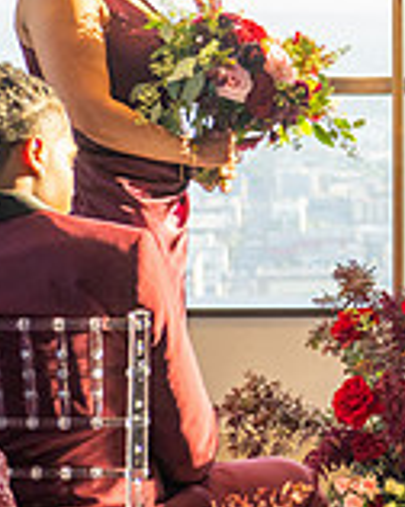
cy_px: 181
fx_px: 3213
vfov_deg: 9.0
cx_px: 906
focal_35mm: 214
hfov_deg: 6.9
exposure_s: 1/125
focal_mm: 62
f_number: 5
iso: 800
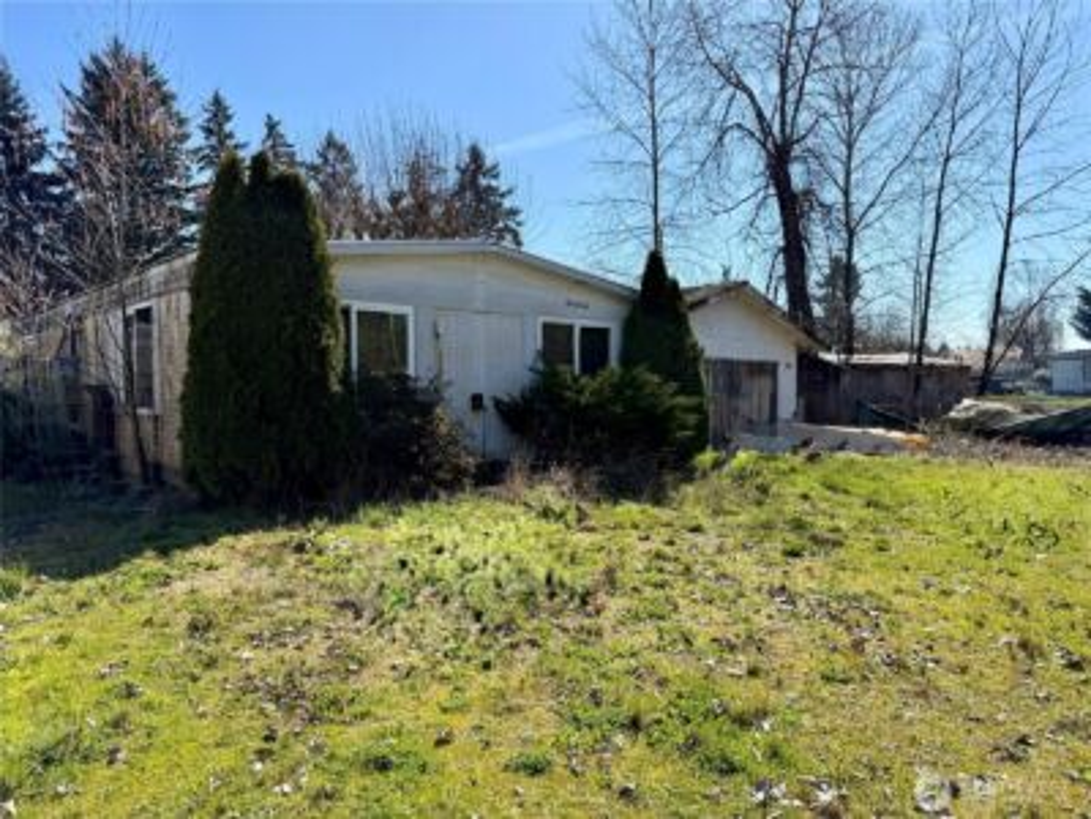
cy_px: 410
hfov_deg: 71.6
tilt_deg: -2.3
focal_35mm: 24
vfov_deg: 56.8
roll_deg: -0.5
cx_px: 546
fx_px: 756
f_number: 1.78
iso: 80
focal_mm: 6.76
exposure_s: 1/3584
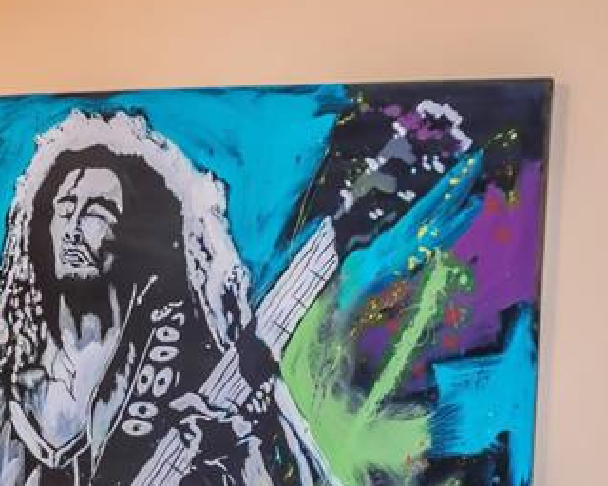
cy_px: 503
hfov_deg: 31.3
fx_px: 1080
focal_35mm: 60
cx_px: 230
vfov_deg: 24.1
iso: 800
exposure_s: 1/25
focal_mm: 20
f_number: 3.2
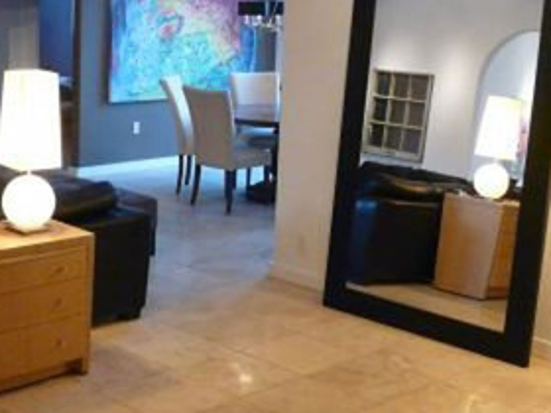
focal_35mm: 64
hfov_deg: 29.8
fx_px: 1019
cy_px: 153
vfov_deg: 22.9
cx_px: 144
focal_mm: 4.6
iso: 400
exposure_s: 1/30
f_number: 2.8
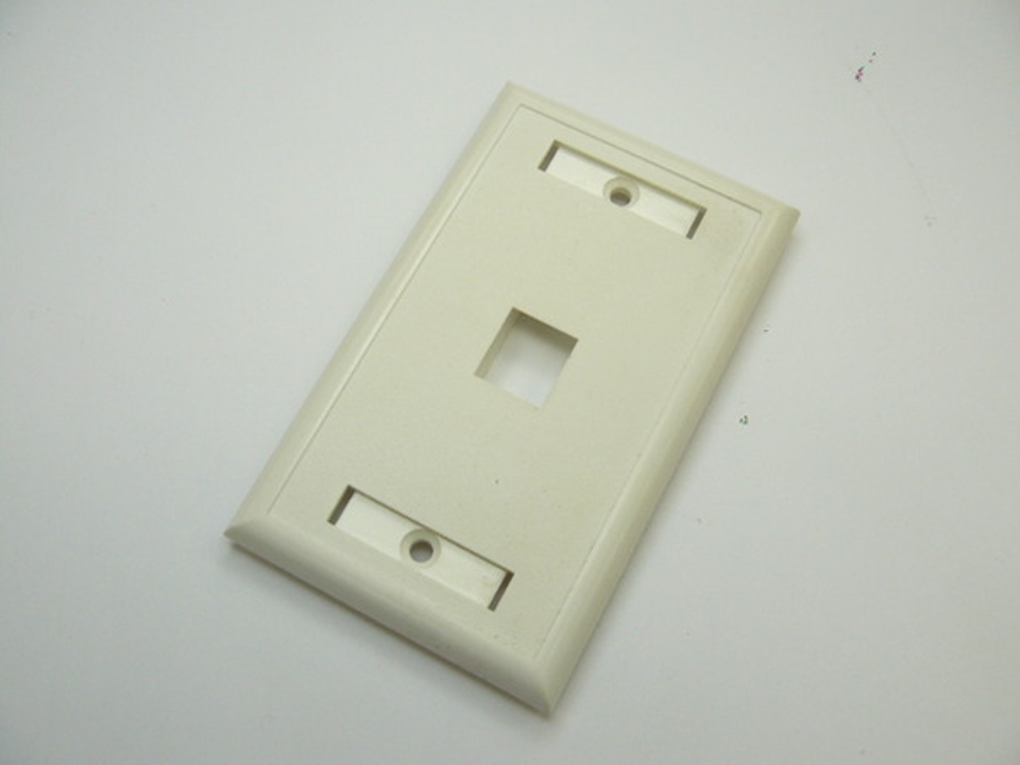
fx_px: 1061
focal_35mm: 36
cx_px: 510
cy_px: 382
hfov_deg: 51.4
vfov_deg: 39.7
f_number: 2.8
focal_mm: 6
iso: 100
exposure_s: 1/60
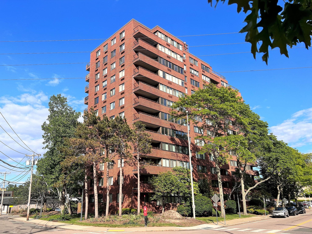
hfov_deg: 67.3
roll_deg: +0.1
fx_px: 234
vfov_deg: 53.1
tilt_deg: +15.8
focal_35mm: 26
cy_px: 117
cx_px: 156
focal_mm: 5.7
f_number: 1.5
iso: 50
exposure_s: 1/3257
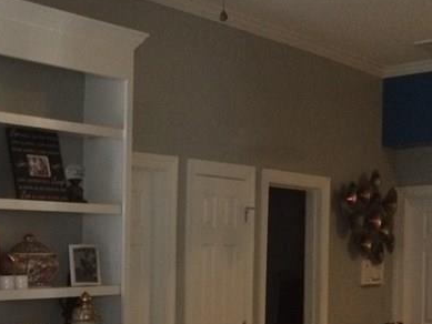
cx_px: -48
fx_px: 986
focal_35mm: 79
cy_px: 341
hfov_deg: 23.2
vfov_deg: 18.1
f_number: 2.2
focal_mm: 4.12
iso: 320
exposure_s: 1/15
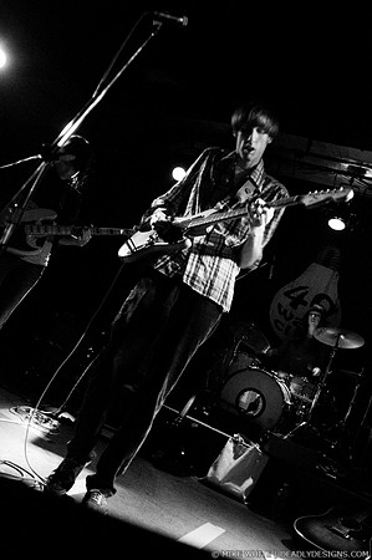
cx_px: 186
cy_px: 280
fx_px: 466
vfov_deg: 62.0
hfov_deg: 43.5
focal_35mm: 30
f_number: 2.8
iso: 1250
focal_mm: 20
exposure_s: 1/25
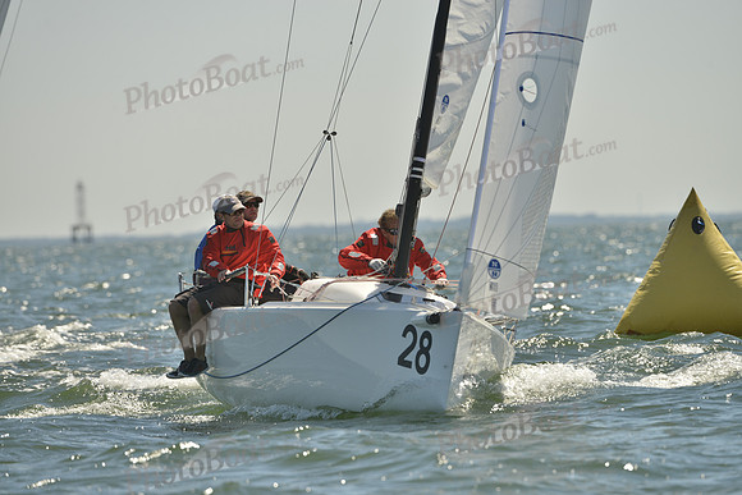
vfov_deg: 3.4
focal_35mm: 400
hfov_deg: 5.2
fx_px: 8246
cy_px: 248
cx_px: 371
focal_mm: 400
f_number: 7.1
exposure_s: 1/1250
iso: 280
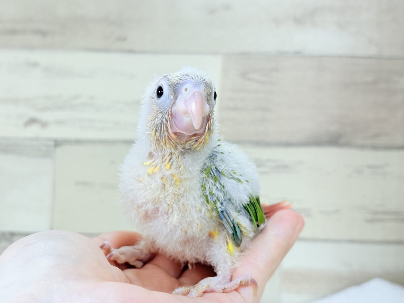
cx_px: 202
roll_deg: +0.0
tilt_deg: -2.9
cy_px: 152
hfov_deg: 36.8
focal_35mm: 52
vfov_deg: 28.0
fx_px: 607
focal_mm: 5.96
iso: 50
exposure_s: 1/50
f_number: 1.6
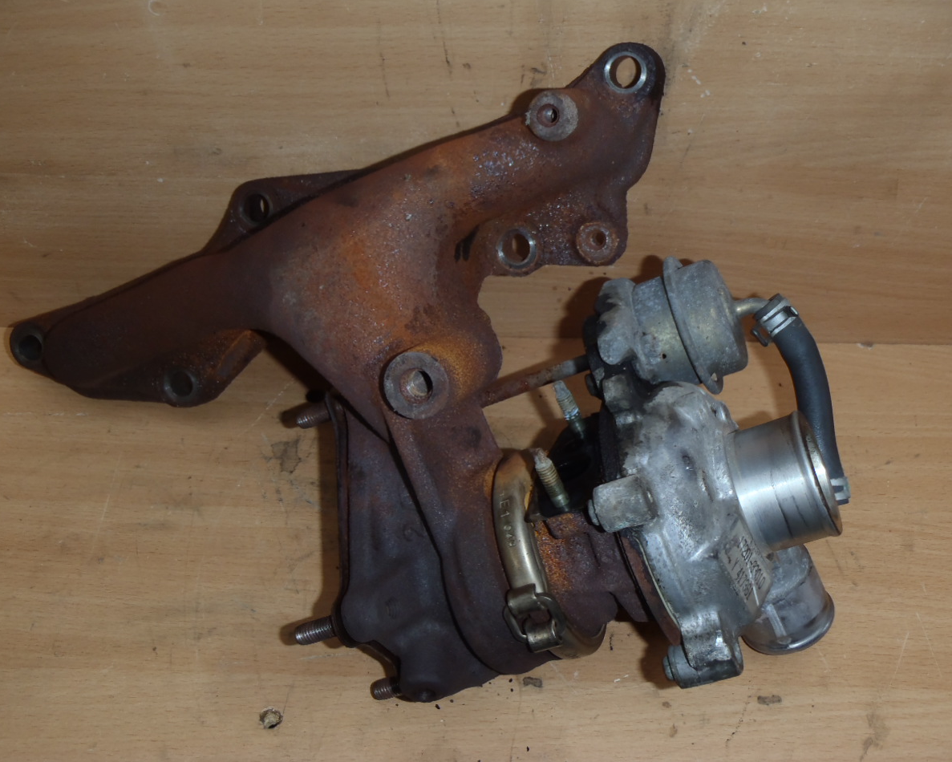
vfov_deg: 37.3
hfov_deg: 45.8
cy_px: 383
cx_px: 466
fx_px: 1127
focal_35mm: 40
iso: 100
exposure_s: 1/40
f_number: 4.6
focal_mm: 6.83
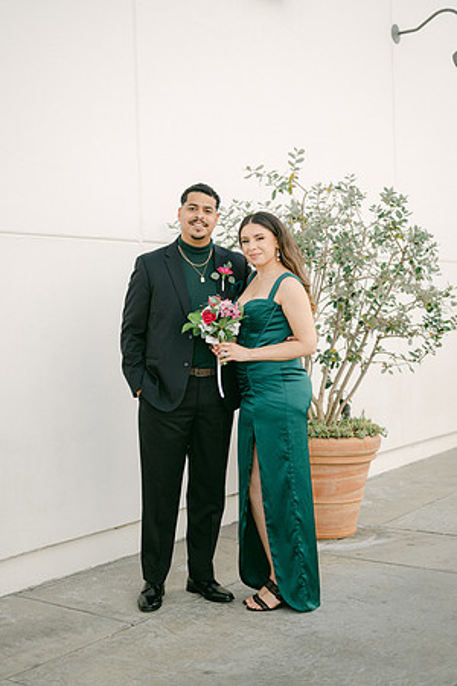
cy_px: 343
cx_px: 228
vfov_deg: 39.6
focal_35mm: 50
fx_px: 952
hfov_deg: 27.0
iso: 80
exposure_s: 1/3200
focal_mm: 50
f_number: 1.8
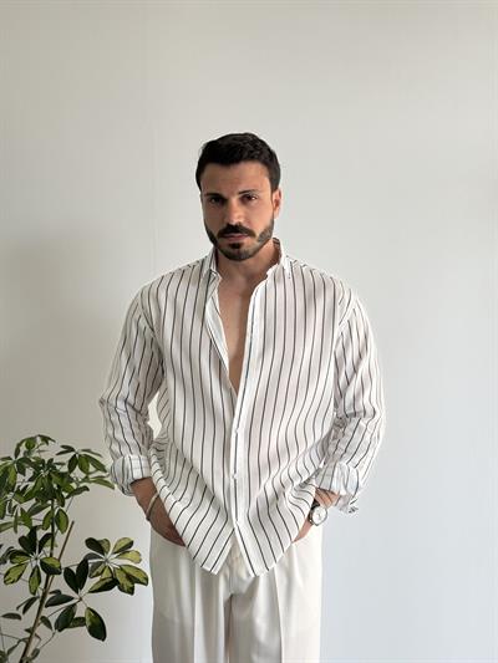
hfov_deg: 30.3
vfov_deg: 39.6
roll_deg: -0.6
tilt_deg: -0.7
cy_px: 332
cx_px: 249
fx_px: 920
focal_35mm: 48
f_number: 1.78
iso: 64
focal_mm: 6.76
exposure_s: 1/337
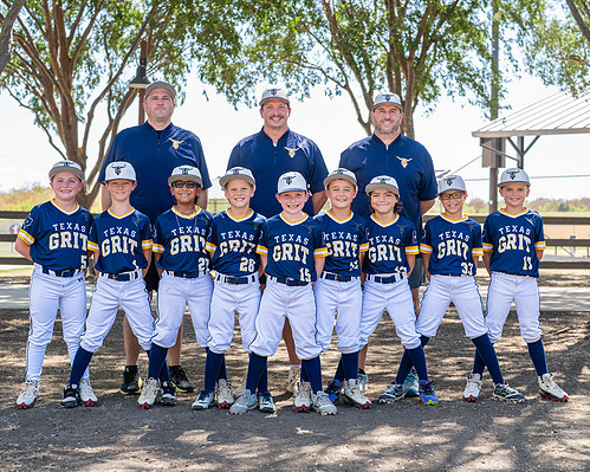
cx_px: 316
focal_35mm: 65
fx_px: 1135
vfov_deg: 23.5
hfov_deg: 29.1
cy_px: 247
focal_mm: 50
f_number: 3.5
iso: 100
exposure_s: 1/250
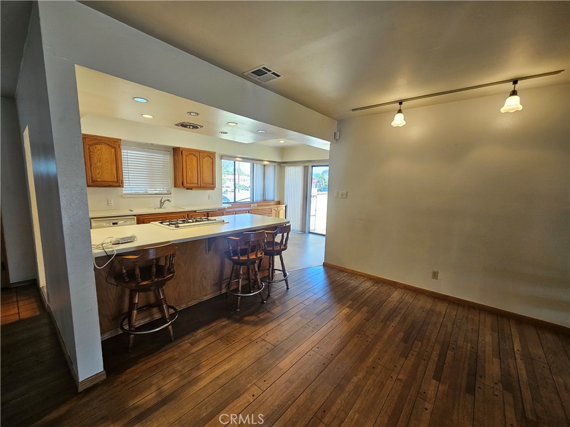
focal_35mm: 13
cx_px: 285
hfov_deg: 106.2
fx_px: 214
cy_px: 214
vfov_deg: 89.9
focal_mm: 2.2
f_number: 2.2
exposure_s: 1/60
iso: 100
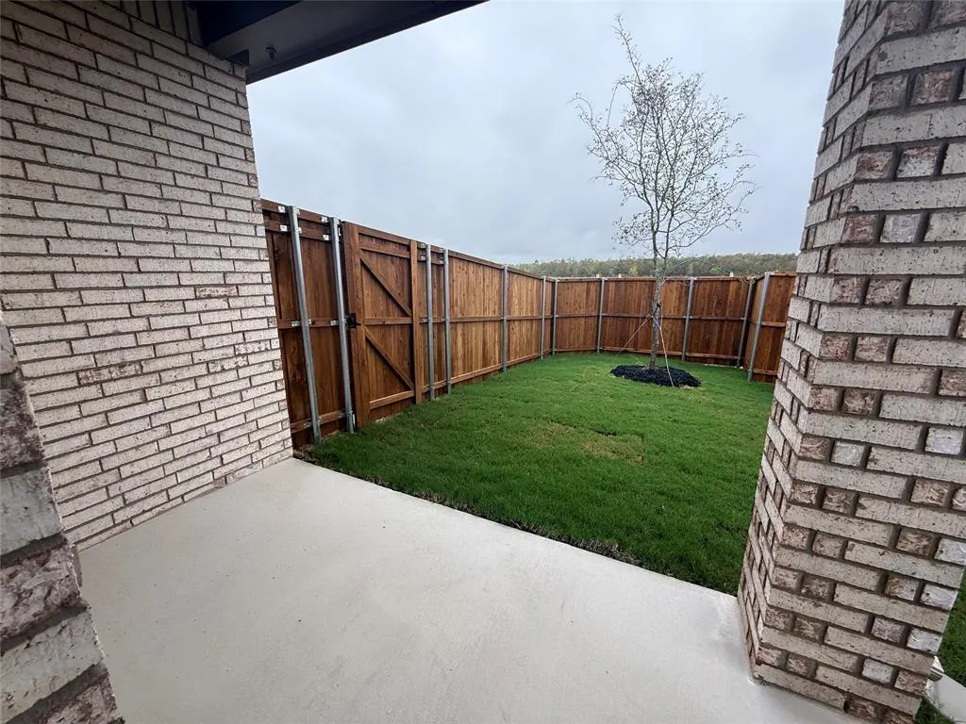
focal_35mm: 14
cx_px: 483
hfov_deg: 102.1
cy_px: 362
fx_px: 391
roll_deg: +0.3
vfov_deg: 85.7
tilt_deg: -13.2
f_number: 2.2
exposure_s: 1/359
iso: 64
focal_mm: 2.22
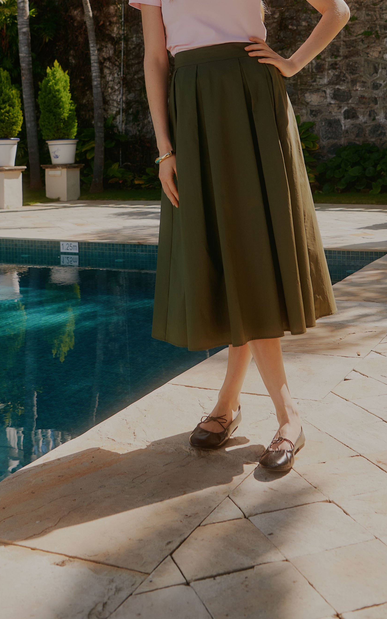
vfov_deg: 39.2
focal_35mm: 50
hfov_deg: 25.8
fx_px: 843
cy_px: 150
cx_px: 228
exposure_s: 1/800
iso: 100
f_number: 6.3
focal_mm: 31
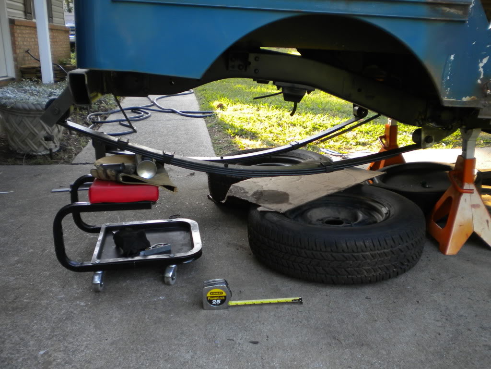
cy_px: 184
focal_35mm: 35
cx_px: 246
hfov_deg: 52.6
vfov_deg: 40.7
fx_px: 496
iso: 80
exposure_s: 1/63
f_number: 3.1
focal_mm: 6.3
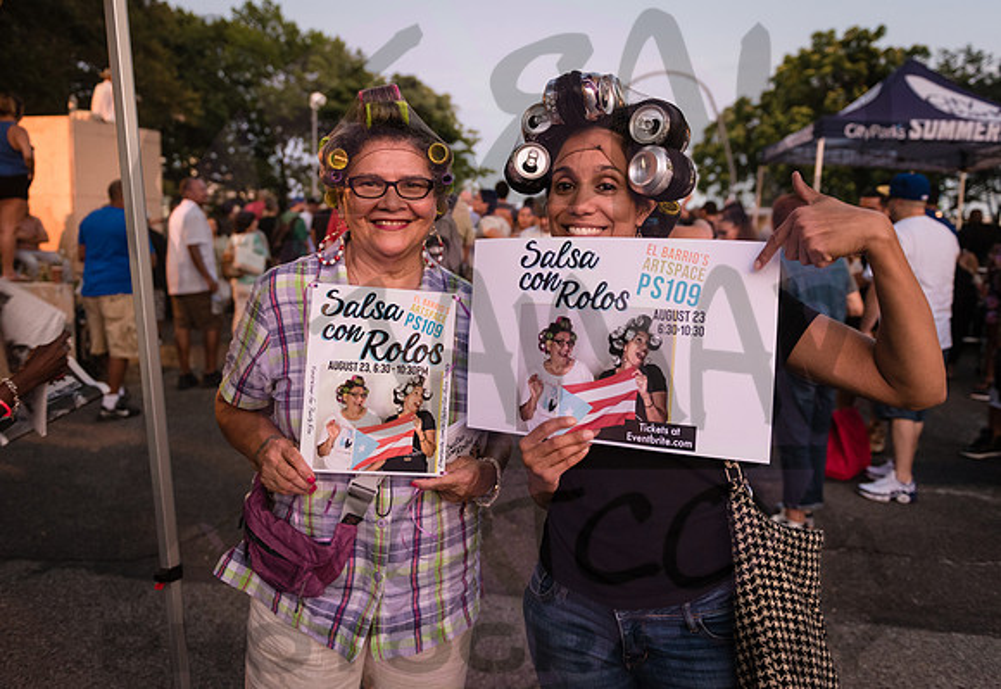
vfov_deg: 49.3
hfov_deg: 67.5
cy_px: 314
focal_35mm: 27
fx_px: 750
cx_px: 496
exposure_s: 1/100
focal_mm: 24
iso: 2500
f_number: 2.8
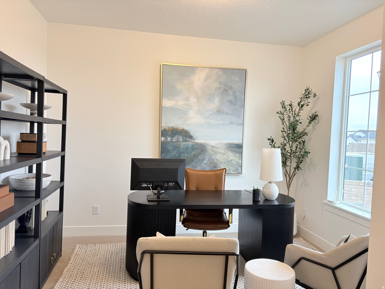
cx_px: 192
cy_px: 144
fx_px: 289
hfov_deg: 67.3
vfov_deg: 53.1
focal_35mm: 26
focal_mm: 5.96
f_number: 1.6
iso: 125
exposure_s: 1/120
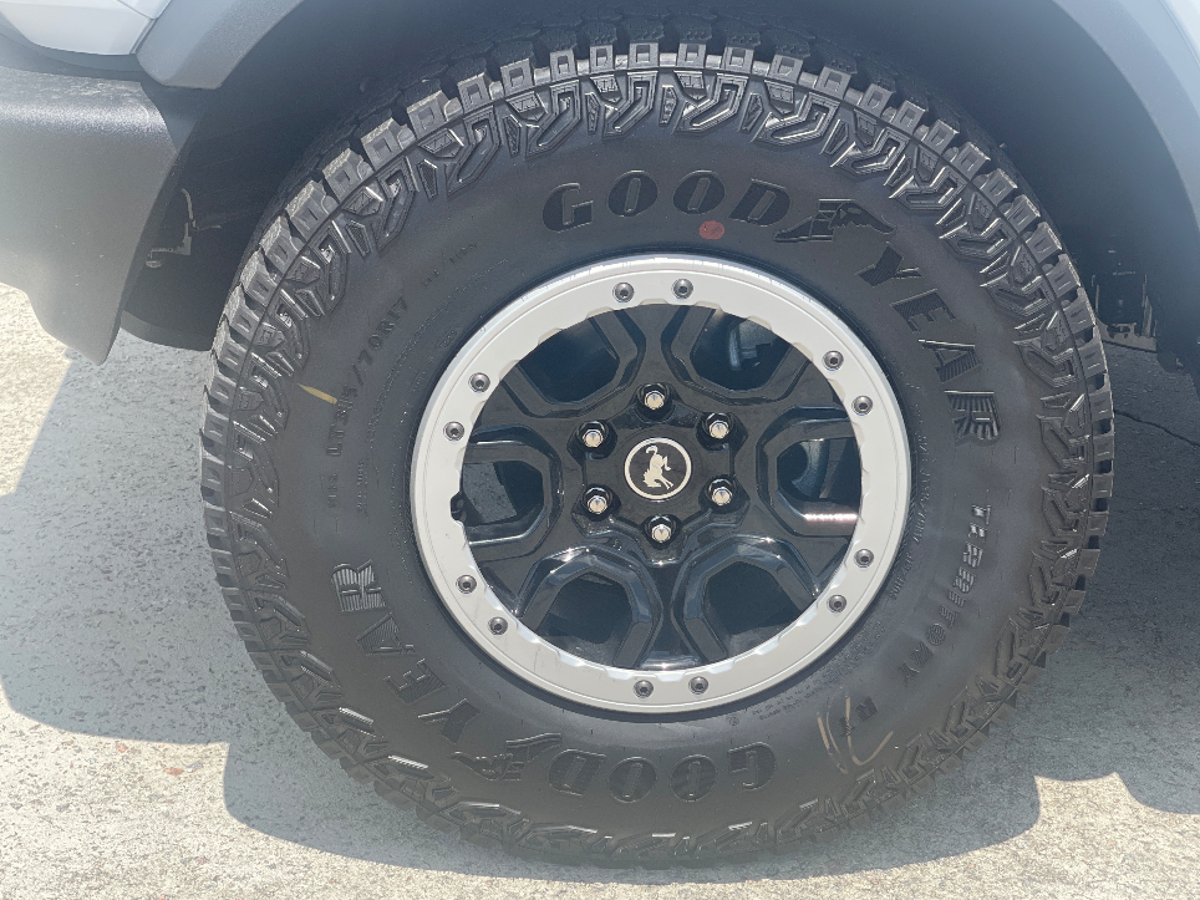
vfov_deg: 21.6
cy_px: 459
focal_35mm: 68
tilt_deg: -22.6
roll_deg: -0.6
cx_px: 627
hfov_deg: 28.6
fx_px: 2357
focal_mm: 7.5
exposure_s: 1/827
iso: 32
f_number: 2.2
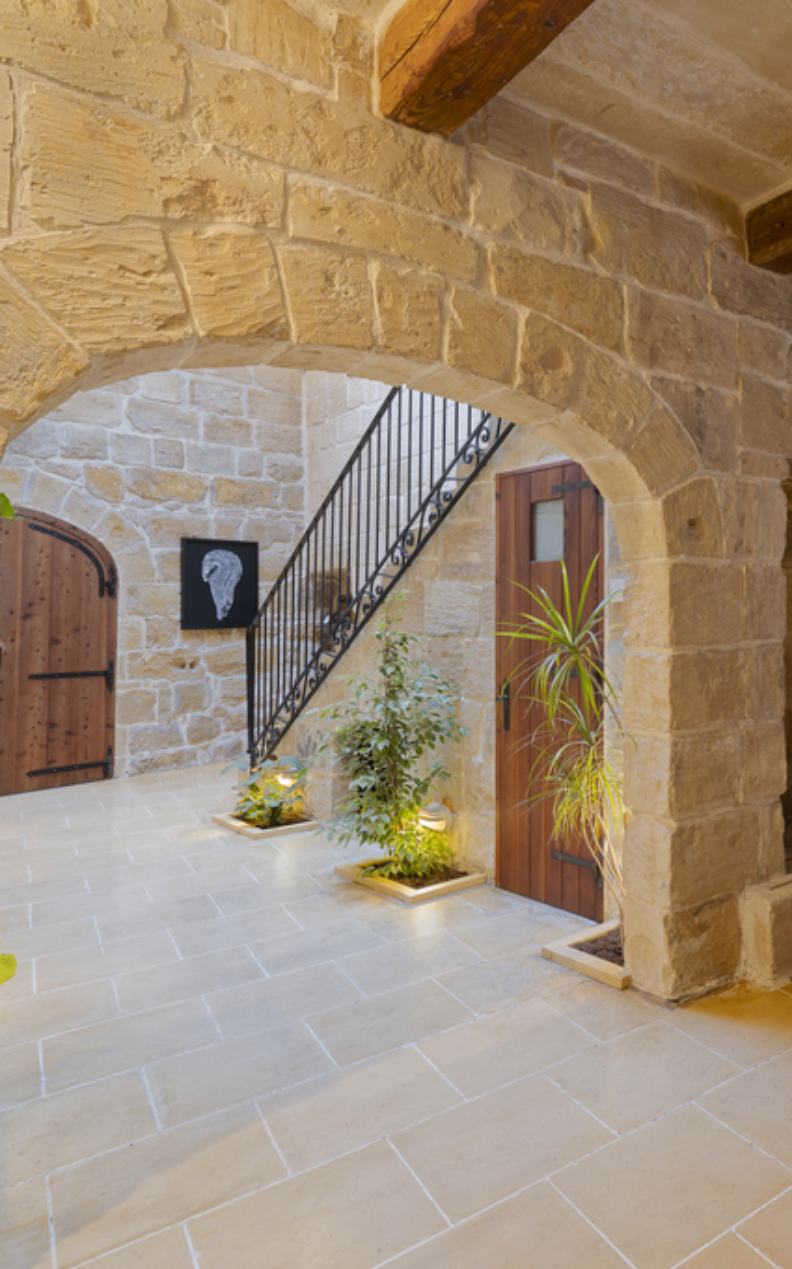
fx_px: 795
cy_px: 634
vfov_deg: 77.2
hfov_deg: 45.5
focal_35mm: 23
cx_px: 773
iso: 100
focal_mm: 15
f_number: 11
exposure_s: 6
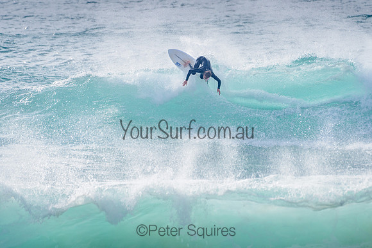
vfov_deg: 2.2
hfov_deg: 3.4
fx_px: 6327
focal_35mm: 612
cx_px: 207
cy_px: 107
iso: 110
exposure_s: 1/2000
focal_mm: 500
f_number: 5.6
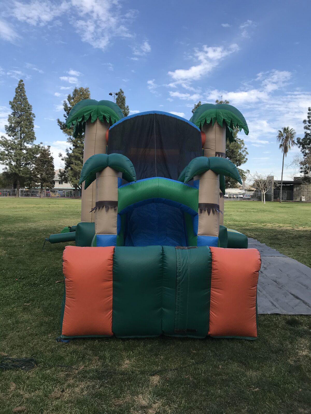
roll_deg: -2.5
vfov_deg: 63.4
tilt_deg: -1.4
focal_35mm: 28
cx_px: 156
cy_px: 207
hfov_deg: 49.7
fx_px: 335
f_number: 1.8
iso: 20
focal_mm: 3.99
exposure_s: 1/1198
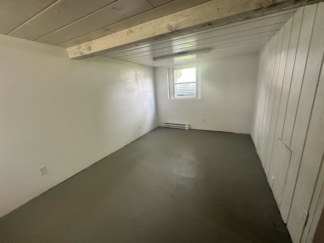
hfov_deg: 102.1
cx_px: 162
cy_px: 122
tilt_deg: -13.0
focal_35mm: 14
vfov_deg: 85.7
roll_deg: +3.6
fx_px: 131
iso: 200
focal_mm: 2.22
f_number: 2.2
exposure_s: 1/60
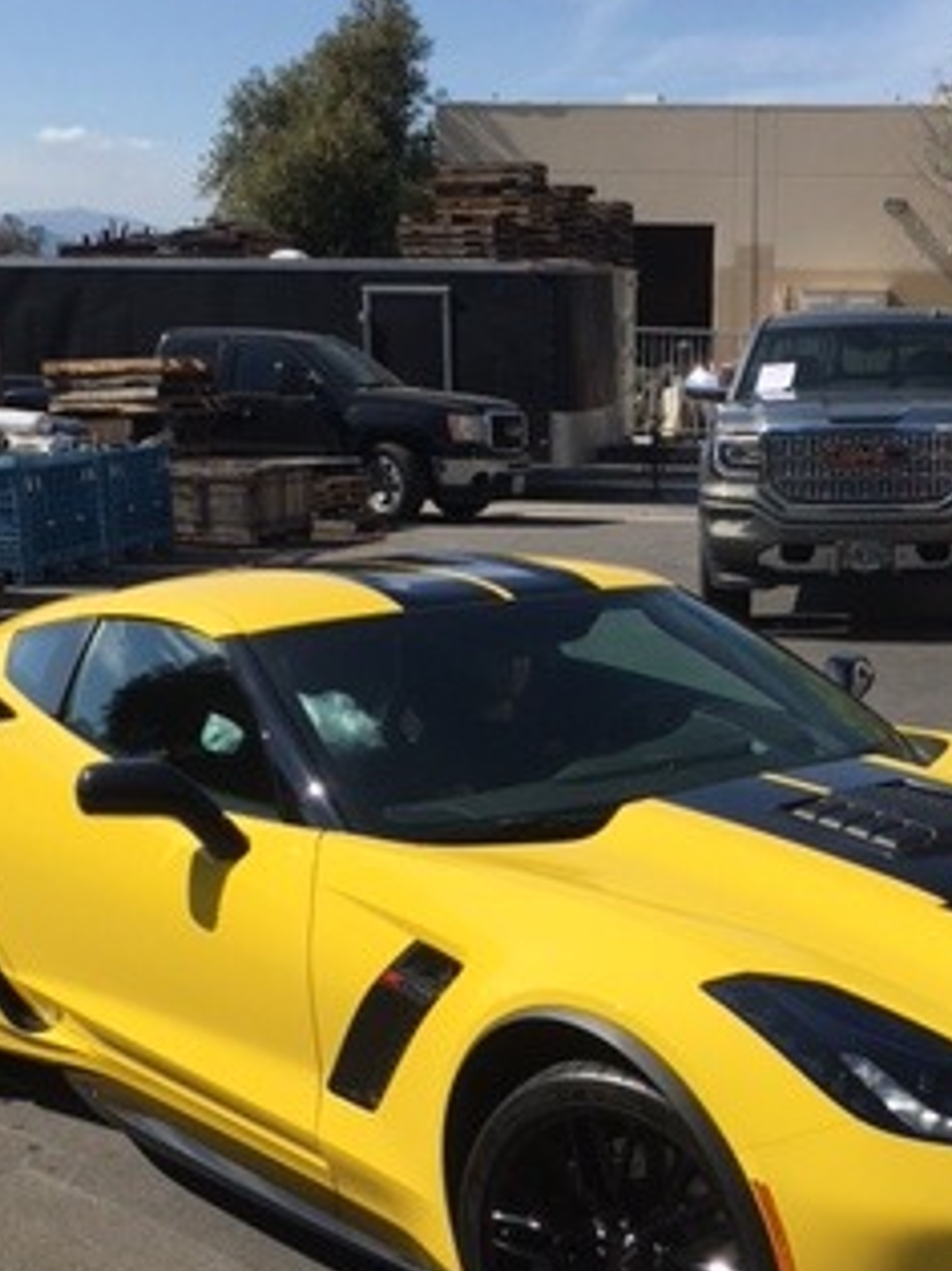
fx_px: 2165
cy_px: 908
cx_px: 686
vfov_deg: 32.3
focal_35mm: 59
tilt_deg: -14.4
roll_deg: -1.4
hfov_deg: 24.6
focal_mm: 4.15
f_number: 2.2
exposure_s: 1/2404
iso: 25
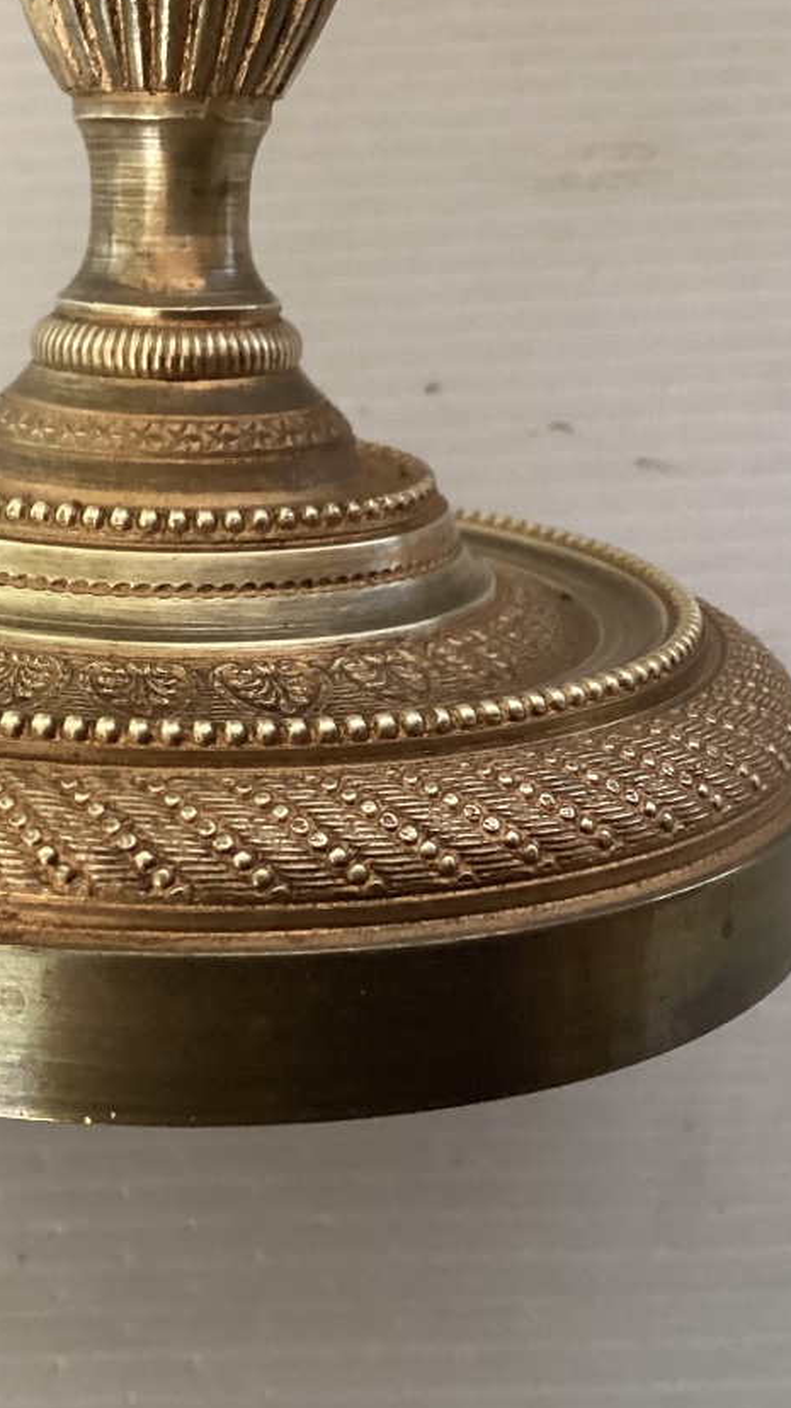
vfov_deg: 42.1
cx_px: 143
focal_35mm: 49
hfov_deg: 24.0
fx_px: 1828
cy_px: 727
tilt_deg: -67.6
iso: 320
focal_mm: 3.3
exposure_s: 1/30
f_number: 2.4
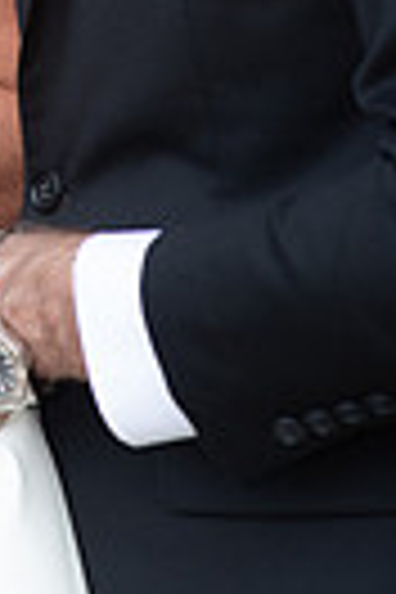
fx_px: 4785
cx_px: -180
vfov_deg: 7.0
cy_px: -256
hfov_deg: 4.7
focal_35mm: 290
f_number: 3.2
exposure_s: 1/125
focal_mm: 85
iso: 640
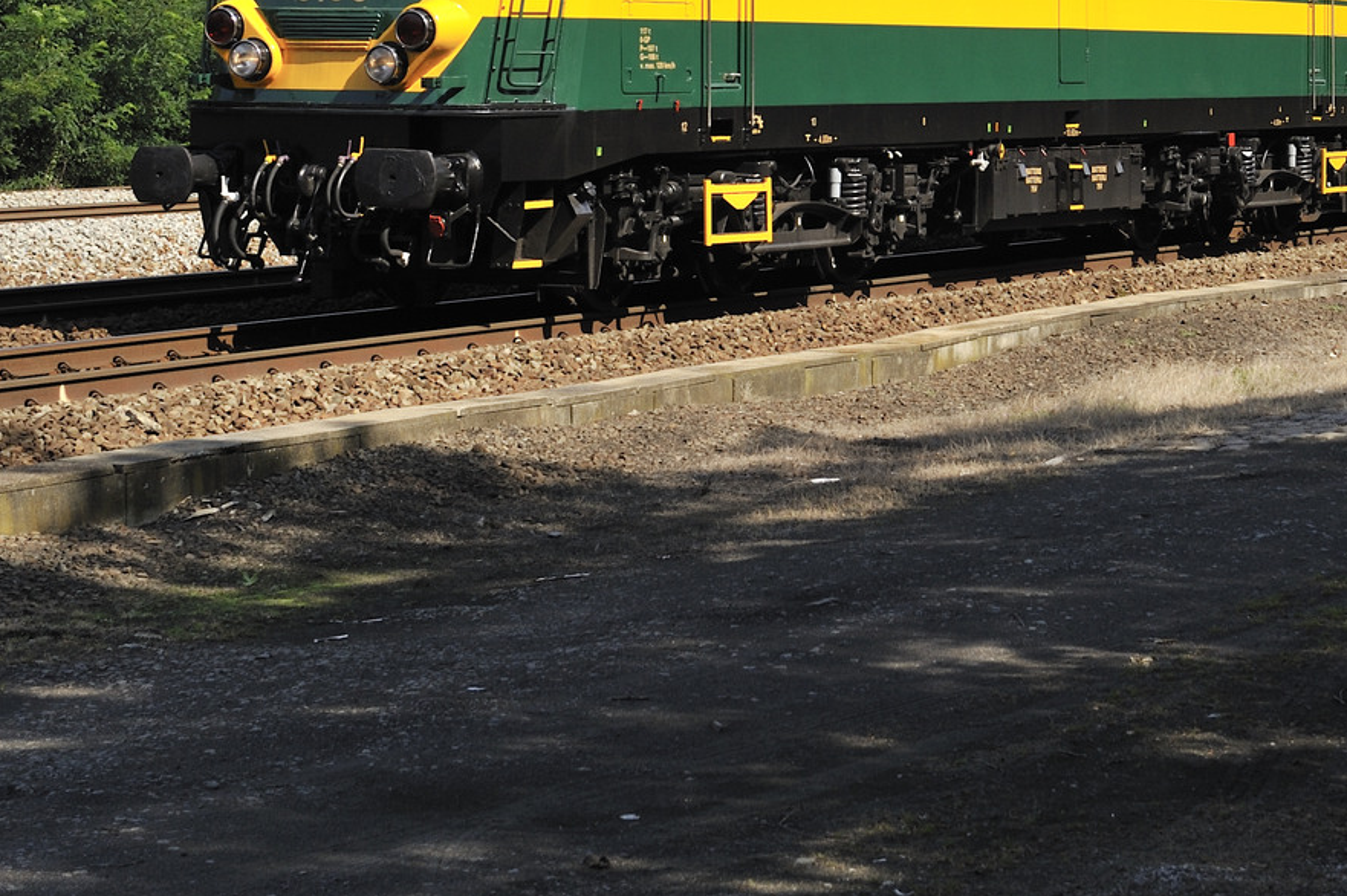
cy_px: -75
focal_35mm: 109
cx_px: 902
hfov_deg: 18.7
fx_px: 4075
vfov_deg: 12.3
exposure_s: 1/1250
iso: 400
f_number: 6.3
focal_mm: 50
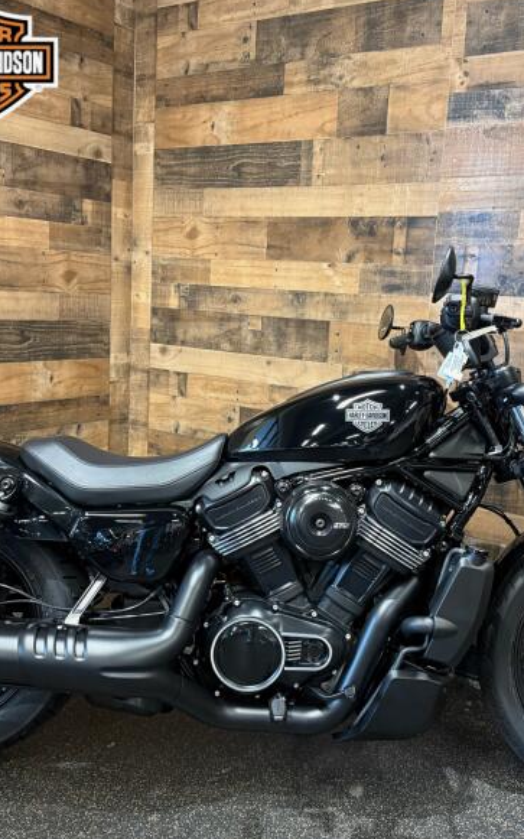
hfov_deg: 36.3
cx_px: 273
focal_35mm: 35
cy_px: 416
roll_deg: -3.0
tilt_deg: -9.3
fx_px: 800
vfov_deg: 55.3
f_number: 1.78
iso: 640
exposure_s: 1/60
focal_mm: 6.76
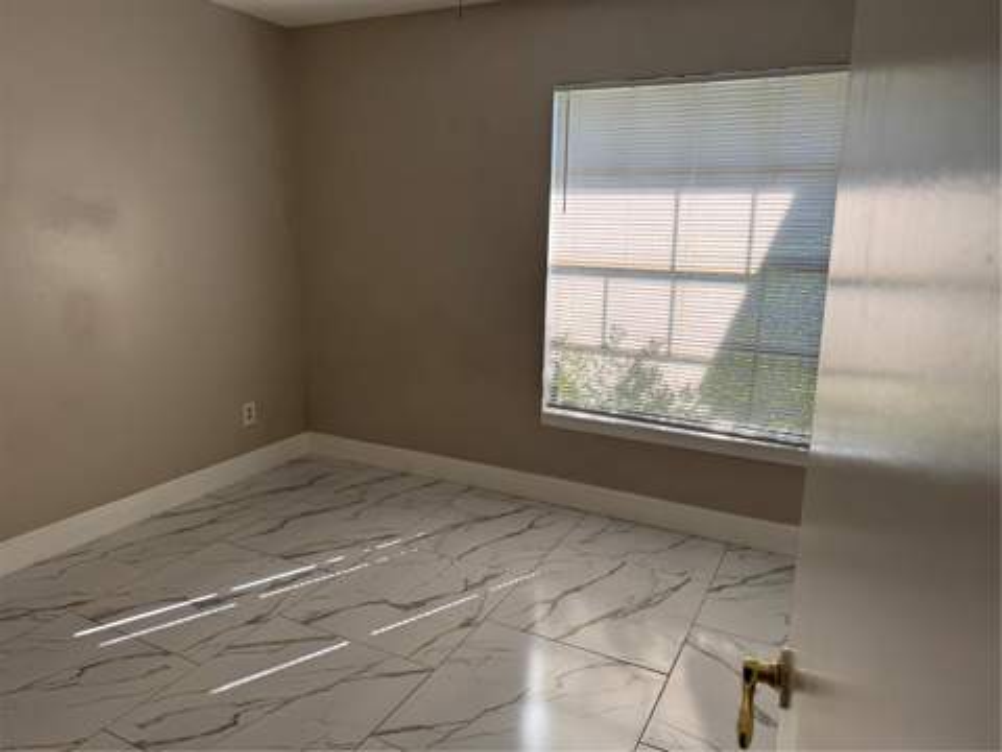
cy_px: 376
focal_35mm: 24
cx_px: 501
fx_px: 695
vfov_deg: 56.8
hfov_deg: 71.6
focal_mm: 6.76
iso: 80
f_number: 1.78
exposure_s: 1/549
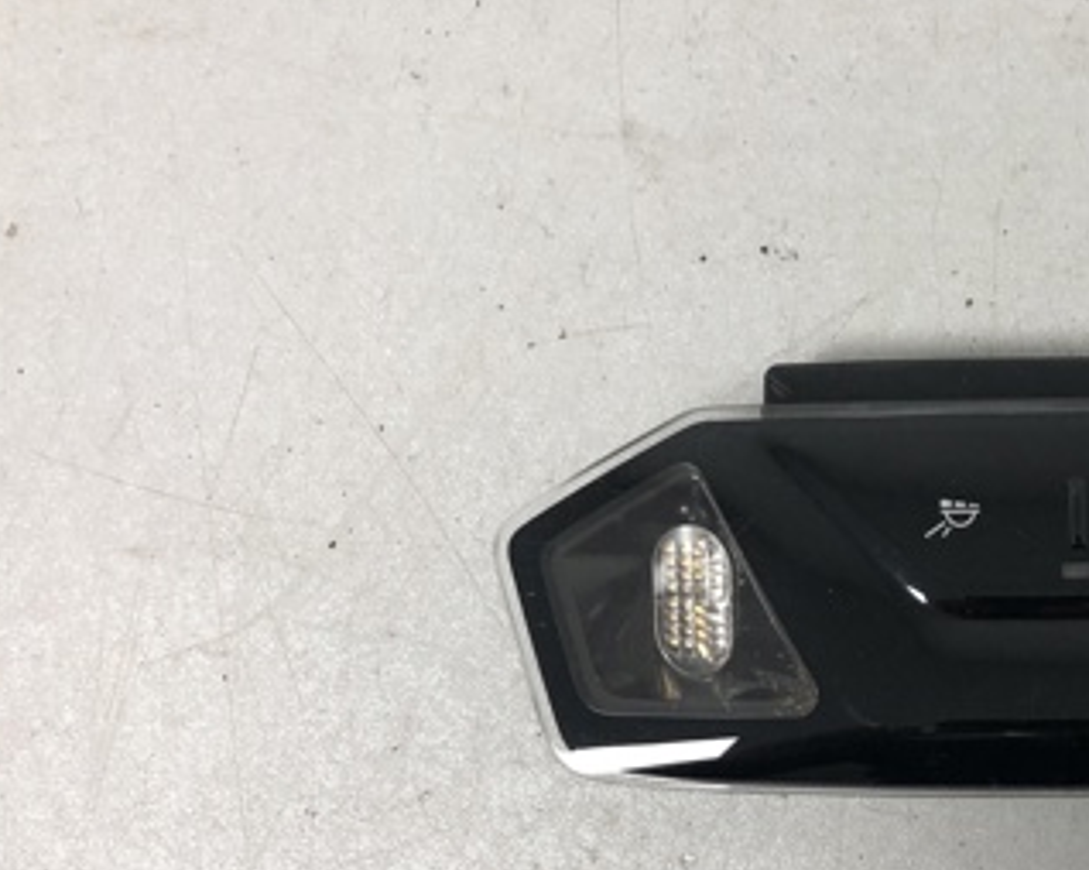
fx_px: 1772
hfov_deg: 32.4
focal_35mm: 55
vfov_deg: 27.5
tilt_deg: -84.1
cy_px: 504
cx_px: 990
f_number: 1.8
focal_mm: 4
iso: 40
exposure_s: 1/25
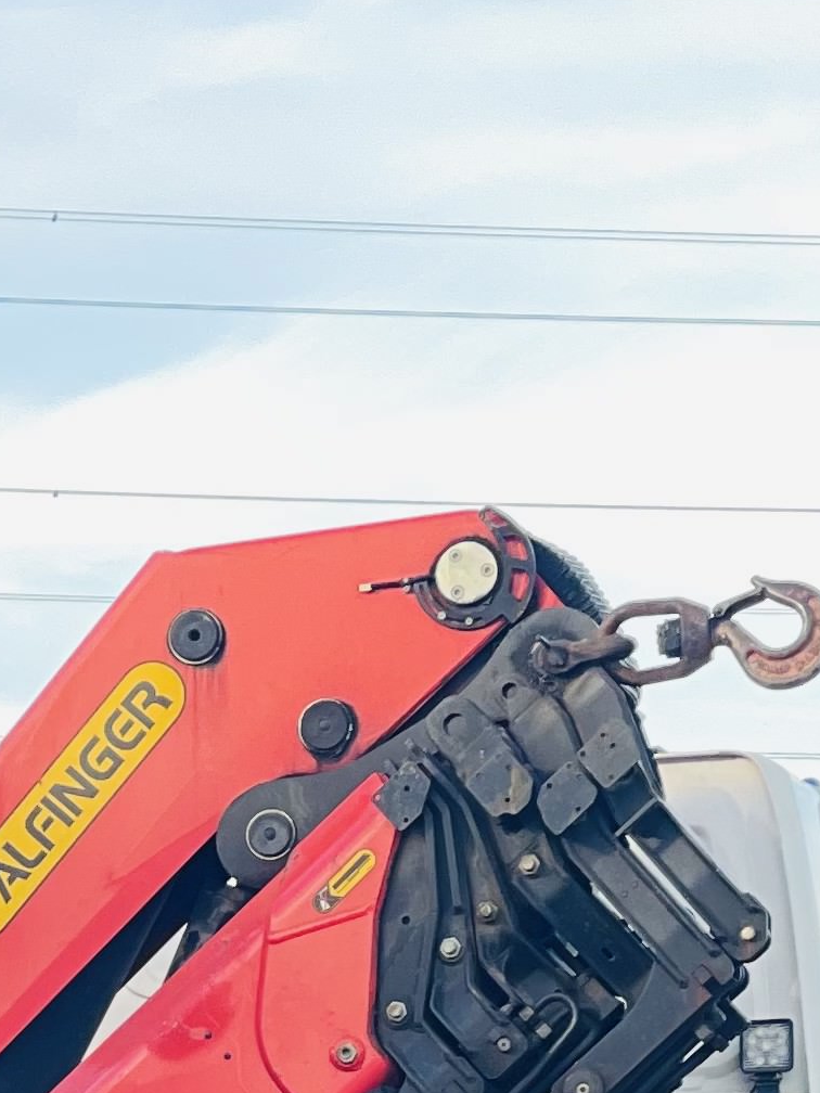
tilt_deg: -3.1
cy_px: 2174
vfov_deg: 7.4
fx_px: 8086
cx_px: -470
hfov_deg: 5.7
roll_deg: -0.8
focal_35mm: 256
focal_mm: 7.5
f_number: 2.2
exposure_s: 1/121
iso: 32
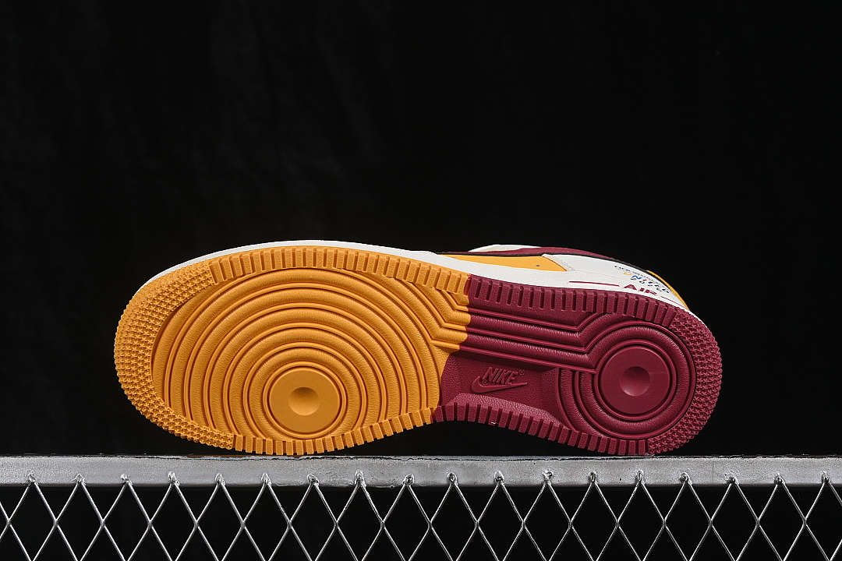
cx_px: 421
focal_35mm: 75
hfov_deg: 27.0
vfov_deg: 18.2
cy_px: 280
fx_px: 1754
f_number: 8
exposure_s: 1/80
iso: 160
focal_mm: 50
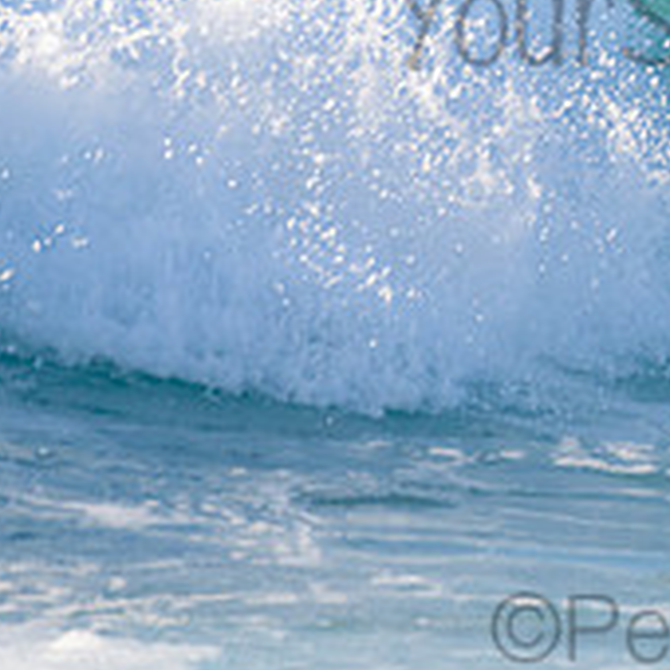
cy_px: -88
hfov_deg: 1.0
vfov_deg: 1.0
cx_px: 1012
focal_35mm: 1775
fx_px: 38869
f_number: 5.6
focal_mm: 500
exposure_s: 1/2000
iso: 560
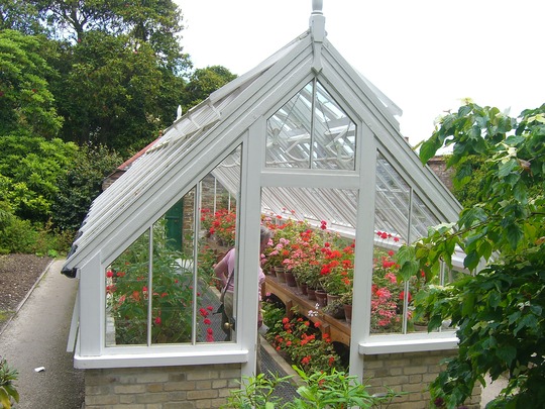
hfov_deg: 49.0
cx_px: 272
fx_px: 598
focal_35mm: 38
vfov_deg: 37.7
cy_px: 204
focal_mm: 7.9
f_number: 8
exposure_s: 1/30
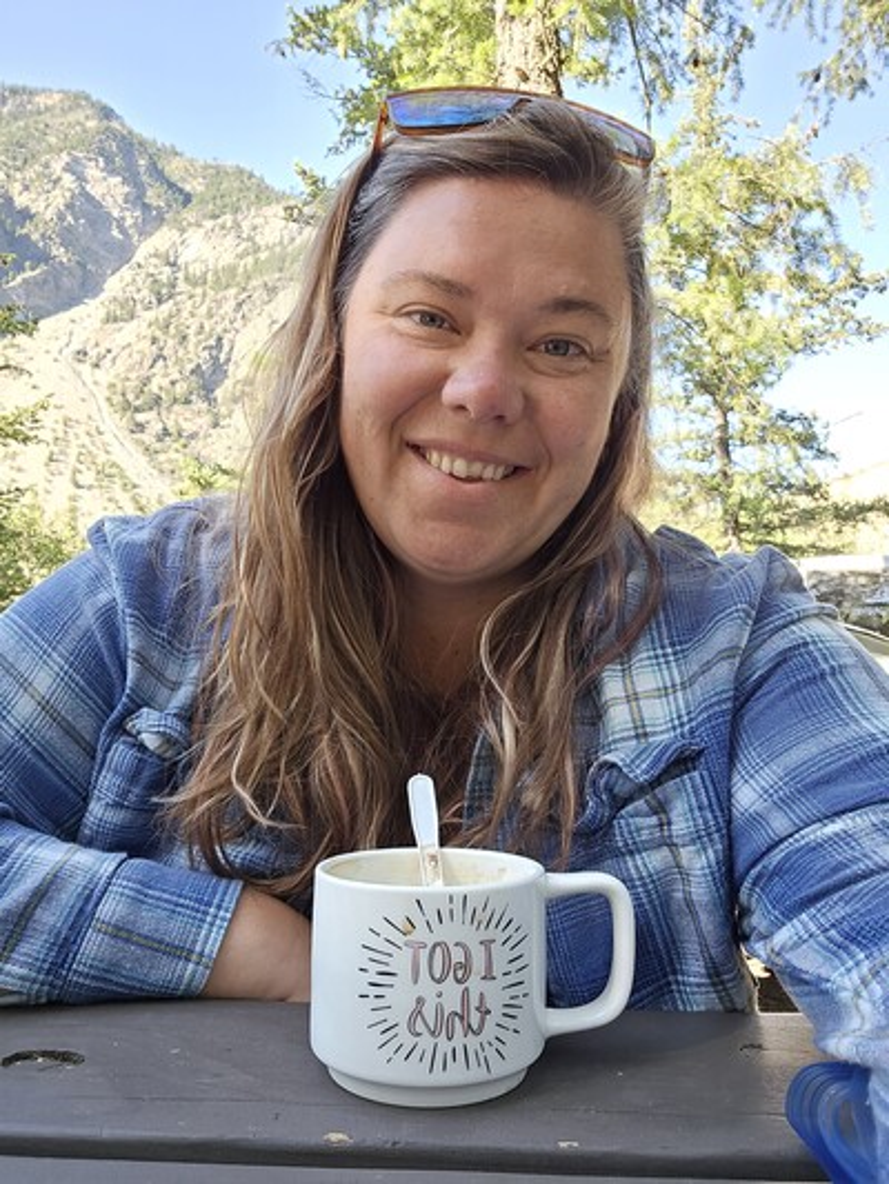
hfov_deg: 54.9
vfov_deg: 69.4
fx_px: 856
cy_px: 592
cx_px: 444
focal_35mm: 25
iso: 100
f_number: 2.2
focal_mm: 3.3
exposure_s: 1/120
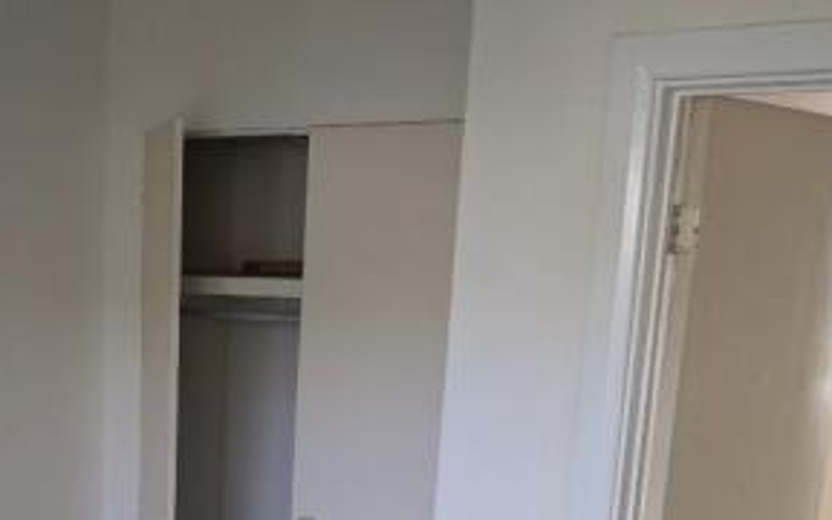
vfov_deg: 21.2
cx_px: 85
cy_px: 582
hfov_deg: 33.3
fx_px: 1315
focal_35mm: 58
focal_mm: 4.44
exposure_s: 1/99.9
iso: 138
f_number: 1.8
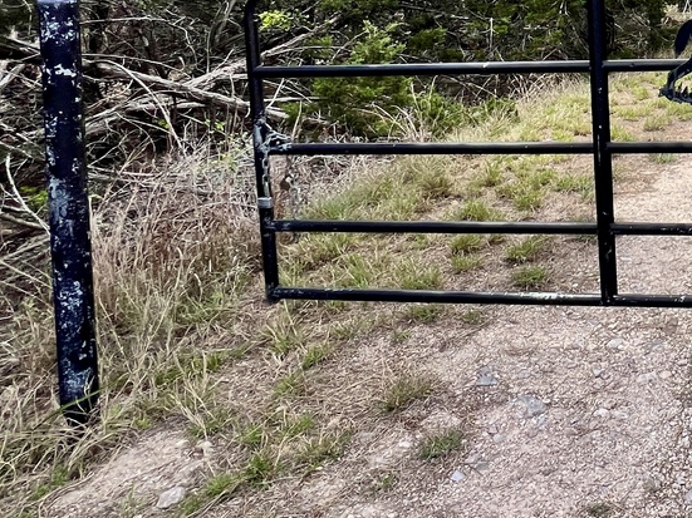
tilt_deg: -3.7
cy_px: -18
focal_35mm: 34
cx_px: 789
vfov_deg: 36.8
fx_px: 680
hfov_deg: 41.2
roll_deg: -1.2
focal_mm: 1.57
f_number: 1.8
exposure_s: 1/889
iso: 32
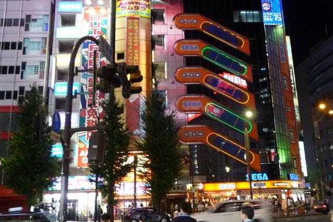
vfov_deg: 37.8
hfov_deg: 54.3
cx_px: 188
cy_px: 123
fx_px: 324
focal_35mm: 35
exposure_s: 1/20
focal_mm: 4.7
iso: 400
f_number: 3.3
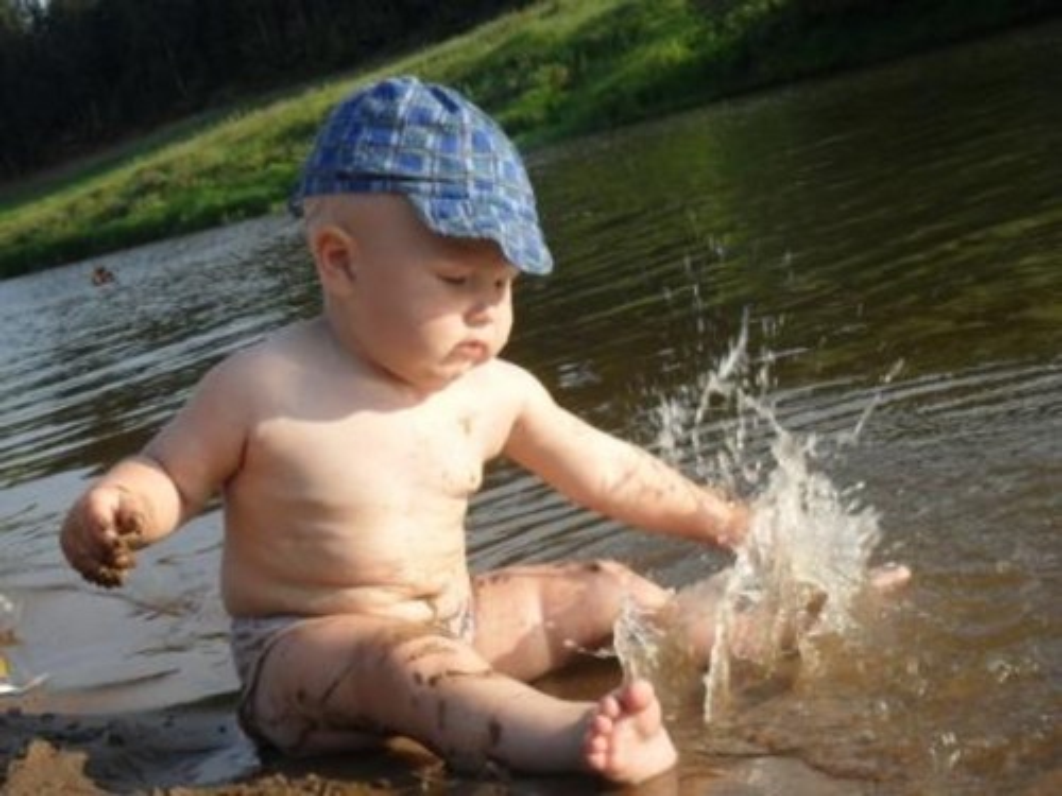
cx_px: 531
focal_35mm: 63
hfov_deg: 30.7
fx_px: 1933
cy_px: 398
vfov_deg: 23.3
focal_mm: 11.2
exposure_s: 1/250
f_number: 5.6
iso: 100
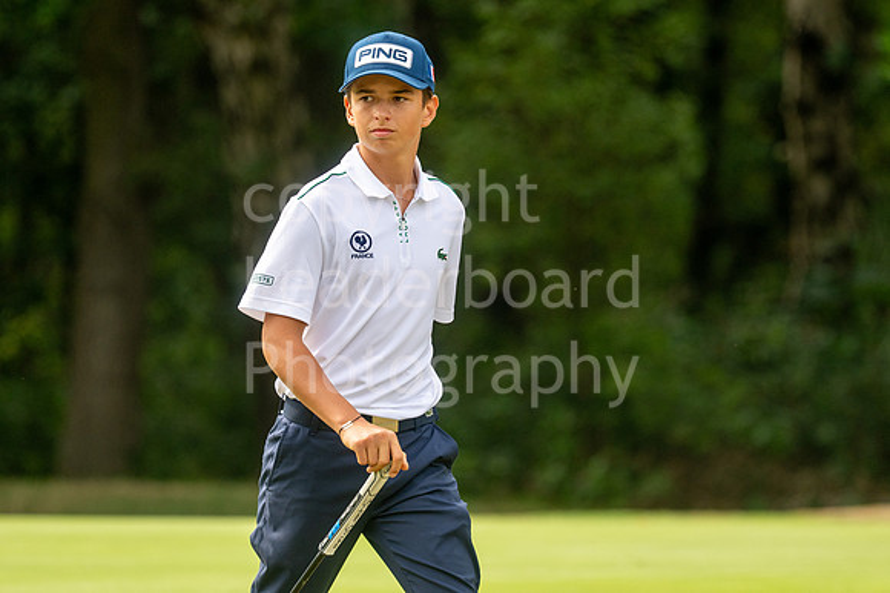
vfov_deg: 3.1
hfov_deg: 4.6
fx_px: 11118
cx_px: 445
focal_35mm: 450
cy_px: 296
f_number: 5
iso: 250
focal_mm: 300
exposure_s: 1/1000
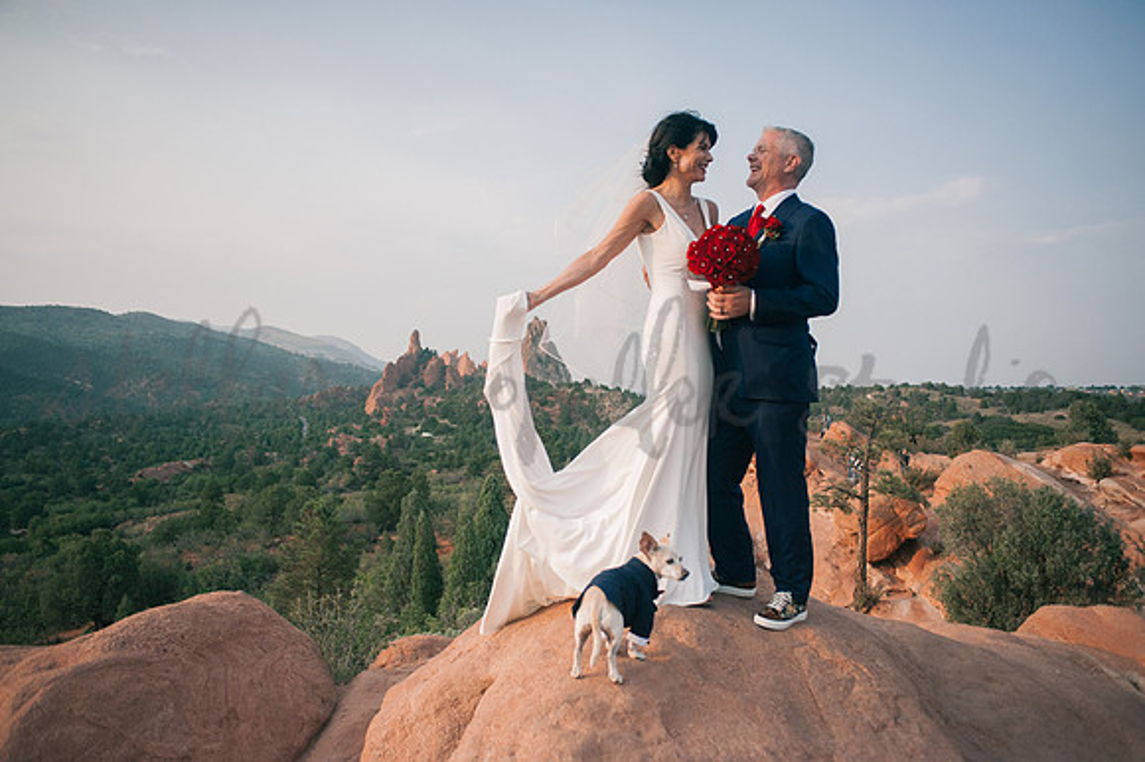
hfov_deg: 65.5
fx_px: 890
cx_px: 572
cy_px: 381
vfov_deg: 46.4
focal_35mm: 28
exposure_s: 1/8000
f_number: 3.5
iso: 2000
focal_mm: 28
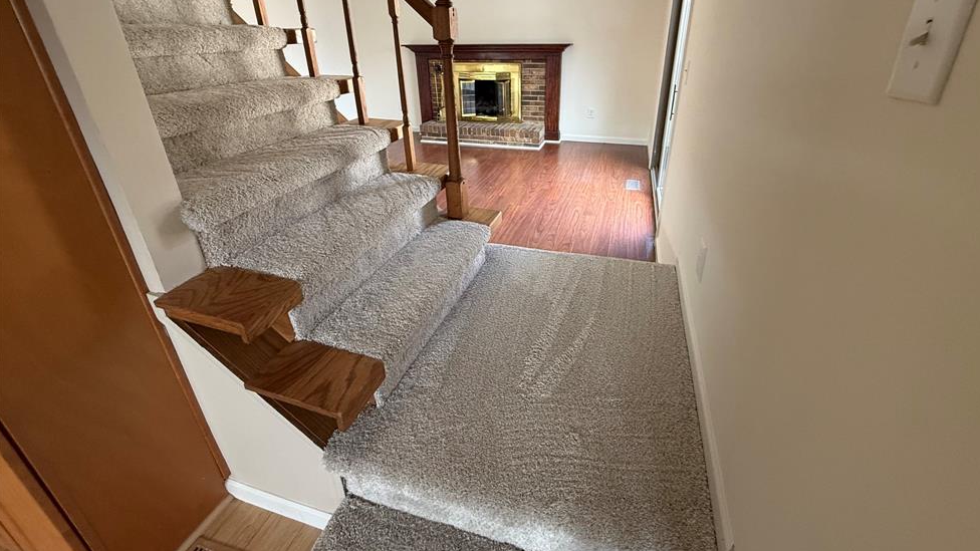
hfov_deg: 99.3
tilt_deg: -23.2
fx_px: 416
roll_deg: +1.3
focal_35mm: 16
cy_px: 217
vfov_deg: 66.4
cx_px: 510
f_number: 2.2
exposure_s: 1/99
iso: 250
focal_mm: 2.22
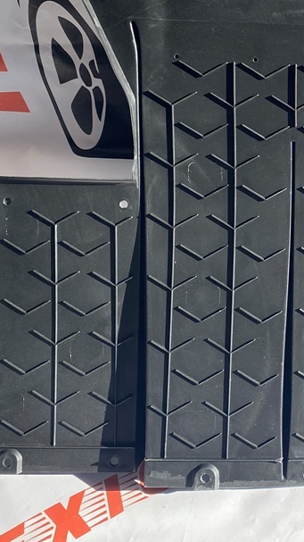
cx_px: 410
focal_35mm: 56
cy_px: 179
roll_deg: -2.1
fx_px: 803
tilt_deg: -39.3
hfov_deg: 19.5
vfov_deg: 36.8
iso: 32
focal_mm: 4.25
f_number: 1.8
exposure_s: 1/1043
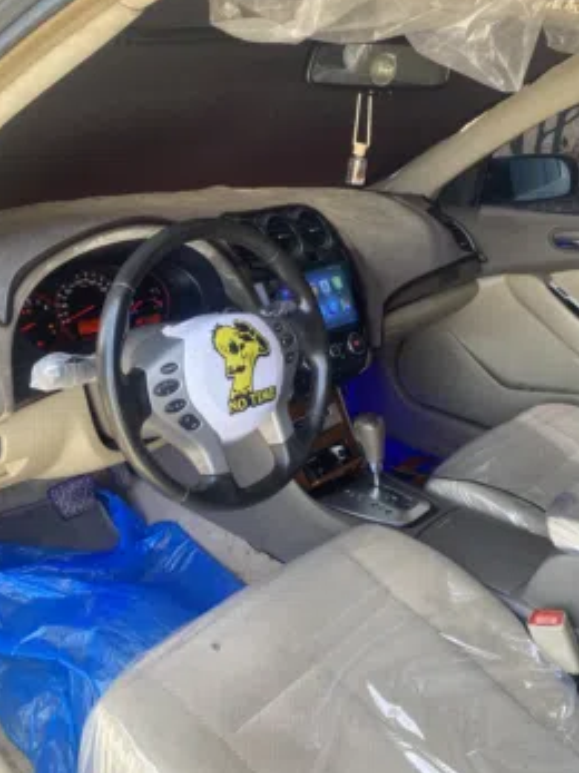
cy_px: 376
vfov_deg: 60.0
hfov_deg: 46.6
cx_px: 247
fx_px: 669
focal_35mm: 30
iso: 50
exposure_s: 1/121
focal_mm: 4.25
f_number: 1.8
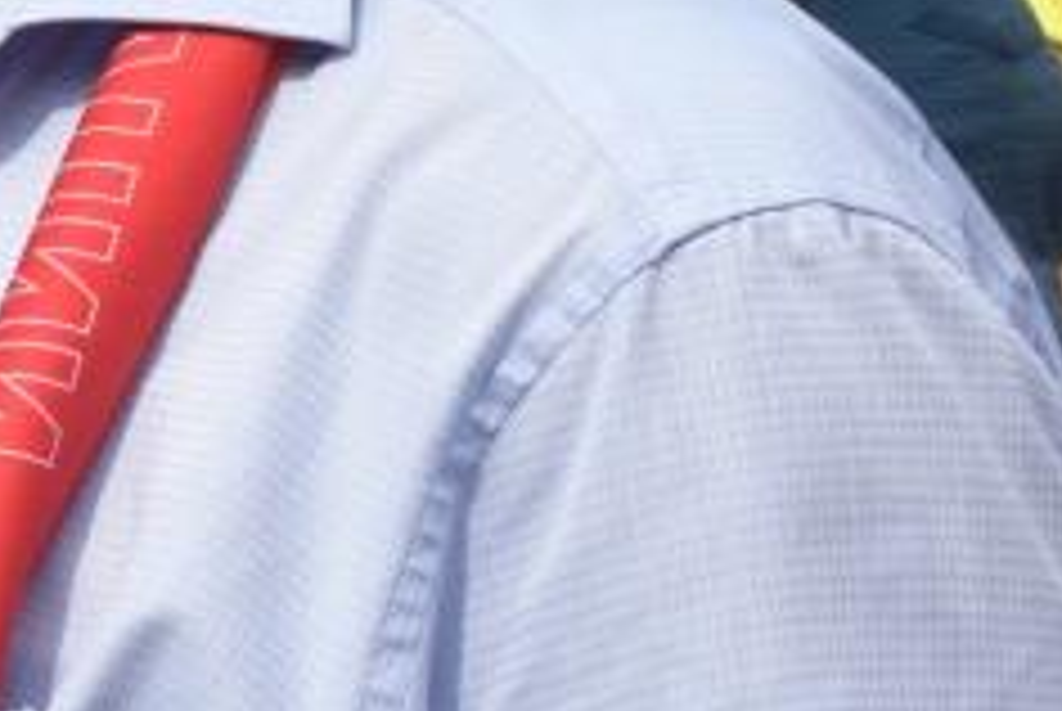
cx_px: -1089
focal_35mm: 182
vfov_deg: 7.5
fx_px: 5376
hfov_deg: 10.4
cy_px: -83
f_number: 10
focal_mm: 28
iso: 200
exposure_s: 1/400
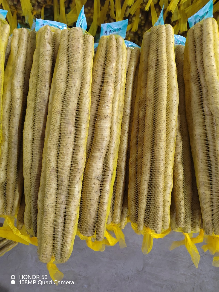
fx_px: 194
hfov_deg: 58.9
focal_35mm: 23
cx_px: 110
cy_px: 146
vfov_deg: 73.9
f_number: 1.9
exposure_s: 1/33.3
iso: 3969
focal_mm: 5.52
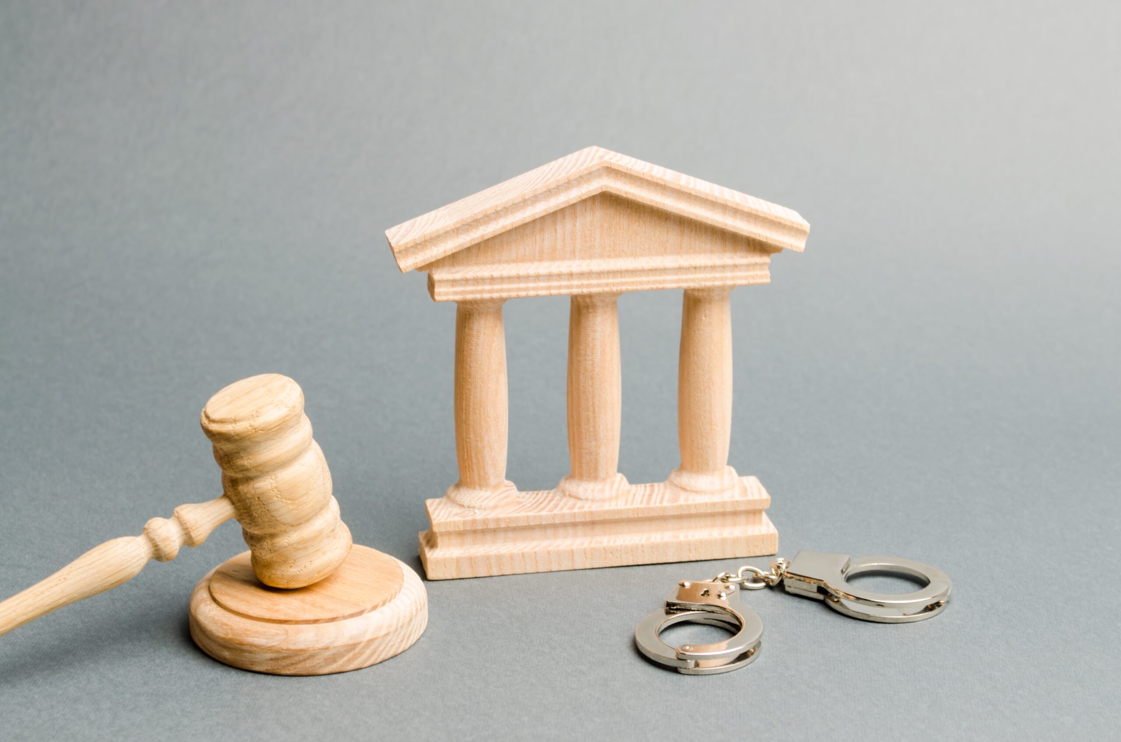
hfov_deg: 28.1
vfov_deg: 18.8
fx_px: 2238
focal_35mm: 72
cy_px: 371
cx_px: 560
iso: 100
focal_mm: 48
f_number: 9
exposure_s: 1/100
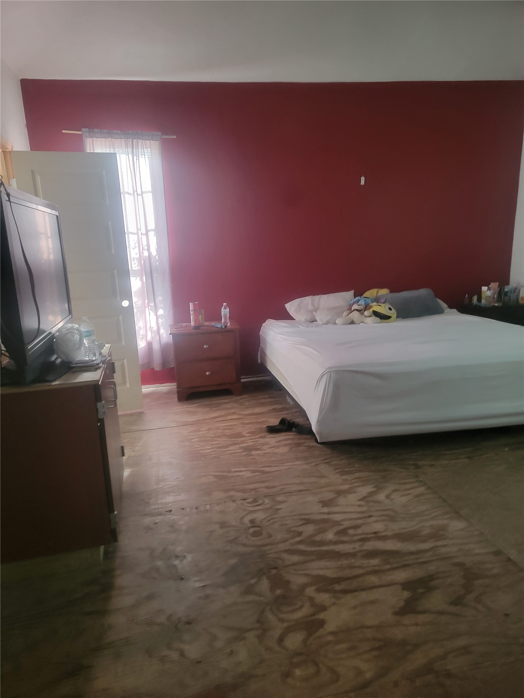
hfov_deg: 56.8
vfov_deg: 71.6
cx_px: 262
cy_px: 349
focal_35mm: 24
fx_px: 484
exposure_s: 1/40
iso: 400
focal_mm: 6.7
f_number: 1.8
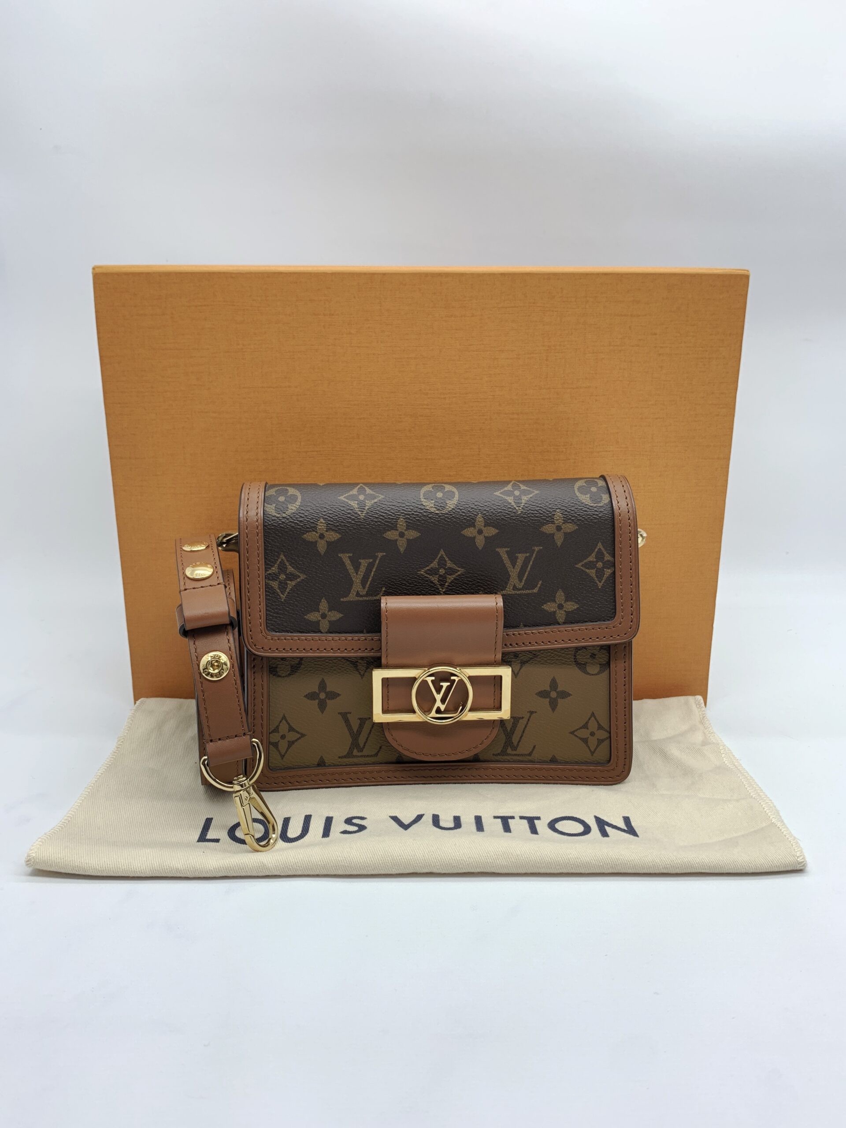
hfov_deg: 53.1
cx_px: 423
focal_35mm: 26
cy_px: 564
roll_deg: +0.0
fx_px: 847
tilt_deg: -13.4
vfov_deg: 67.3
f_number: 1.8
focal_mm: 4.25
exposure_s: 1/100
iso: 64
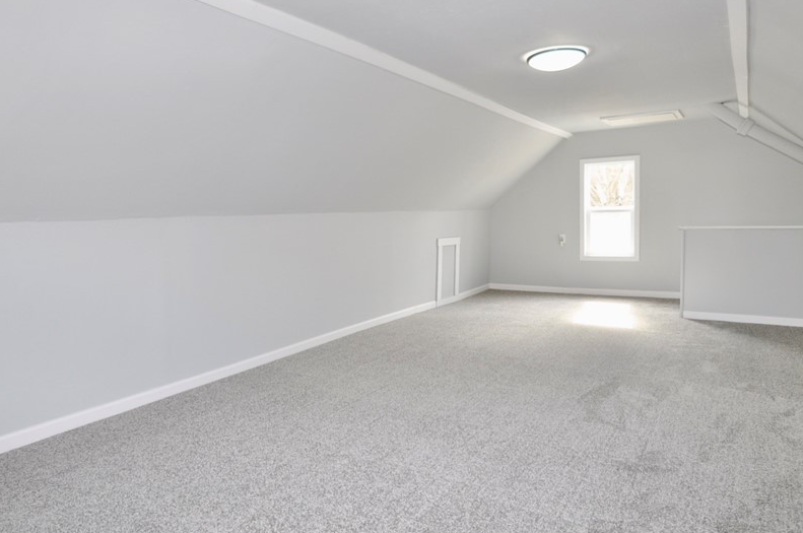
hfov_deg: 76.9
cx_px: 420
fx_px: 505
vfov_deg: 55.6
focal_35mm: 23
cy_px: 248
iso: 400
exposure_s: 1/80
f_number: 4.5
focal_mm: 11
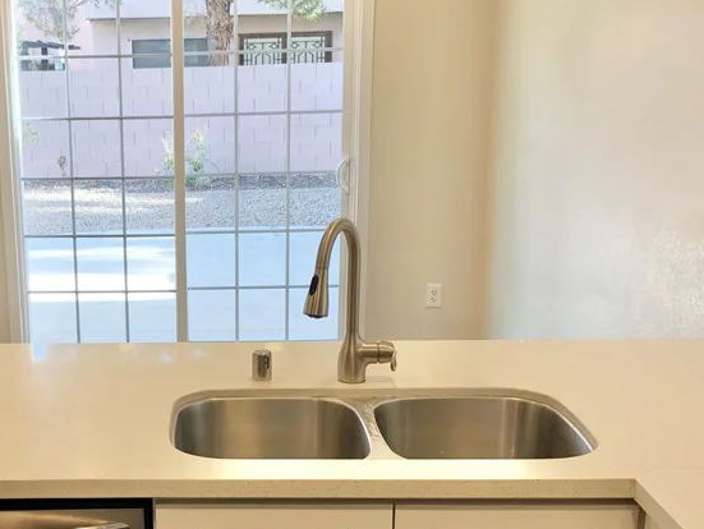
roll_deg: +2.0
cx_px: 152
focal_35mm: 52
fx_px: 1058
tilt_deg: -14.8
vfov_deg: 27.8
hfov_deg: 35.7
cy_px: 364
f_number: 1.8
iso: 40
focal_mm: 4
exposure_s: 1/120
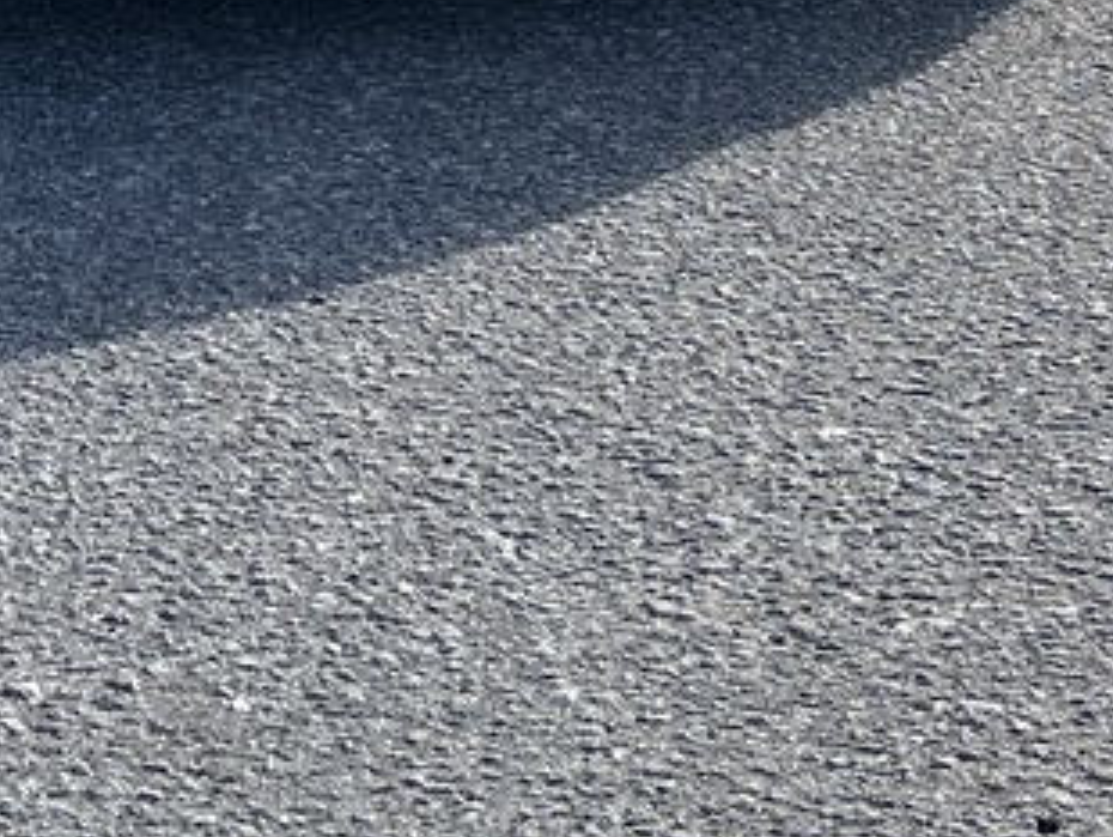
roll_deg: +0.7
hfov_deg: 14.4
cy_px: -474
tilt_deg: -5.3
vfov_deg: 10.9
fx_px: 4183
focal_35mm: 130
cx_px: -406
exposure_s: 1/1130
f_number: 1.8
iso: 32
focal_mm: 3.99
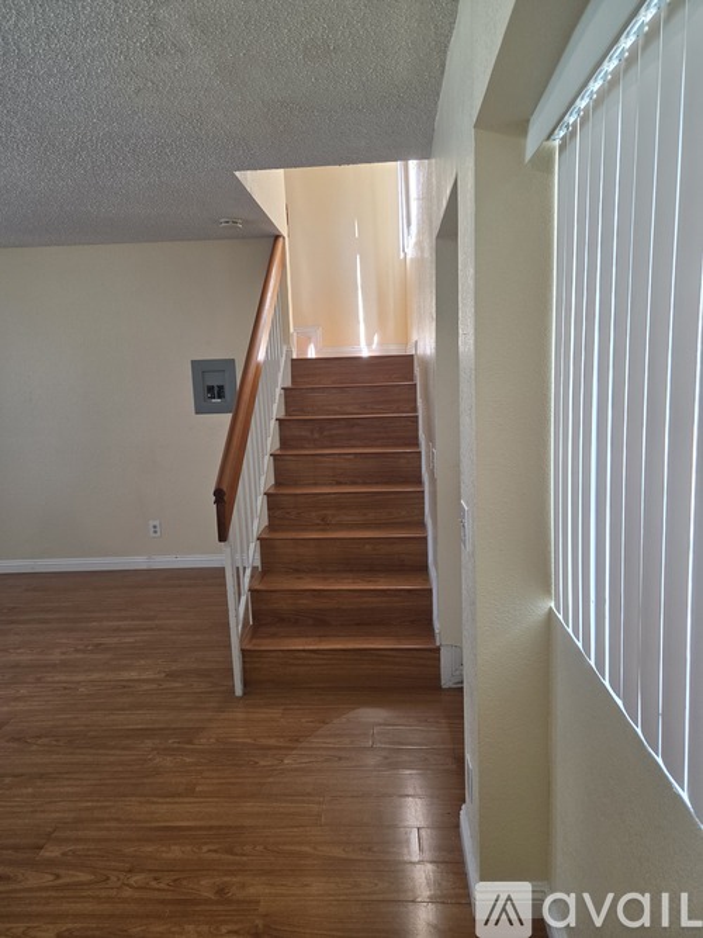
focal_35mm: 23
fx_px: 623
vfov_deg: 73.9
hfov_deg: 58.9
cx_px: 352
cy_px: 469
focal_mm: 5.4
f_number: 1.8
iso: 125
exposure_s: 1/120
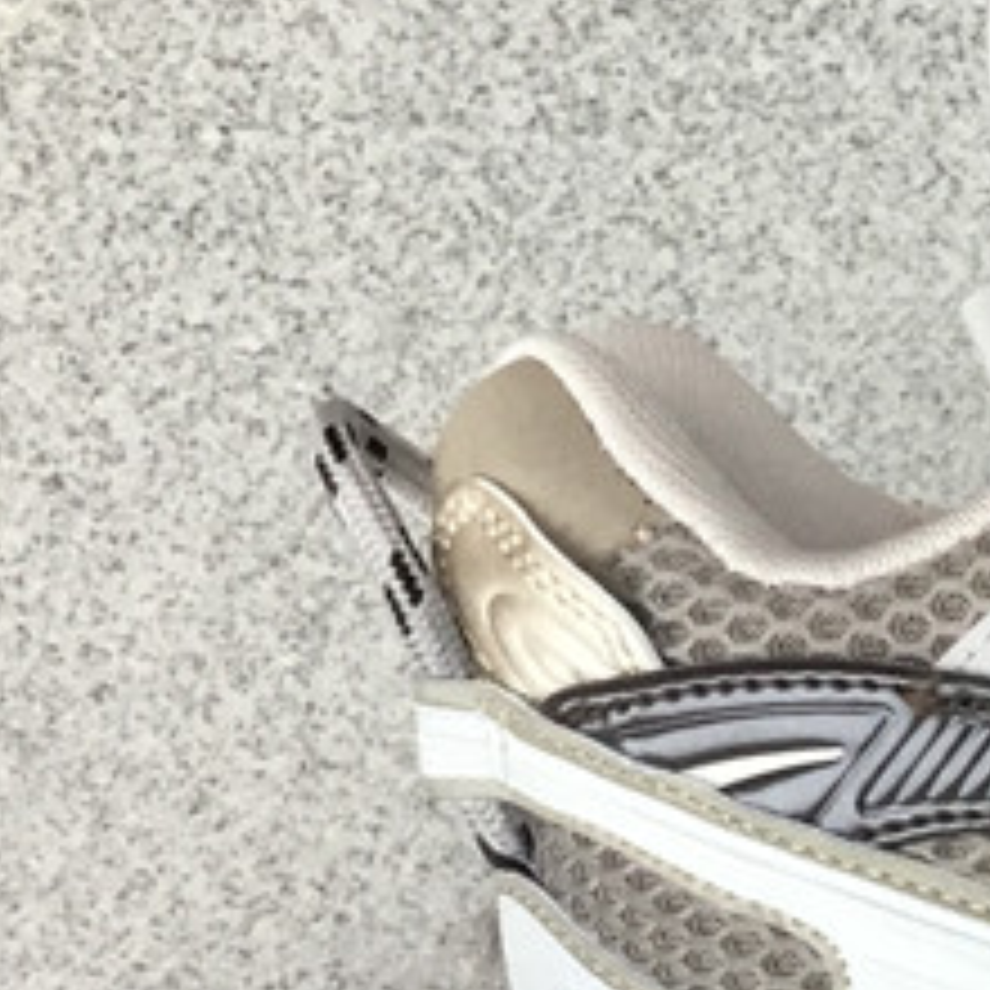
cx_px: 1642
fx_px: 3624
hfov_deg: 14.2
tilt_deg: -42.6
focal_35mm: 112
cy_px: 529
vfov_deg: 15.6
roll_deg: +43.6
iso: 25
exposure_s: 1/33
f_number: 2.4
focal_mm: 3.3
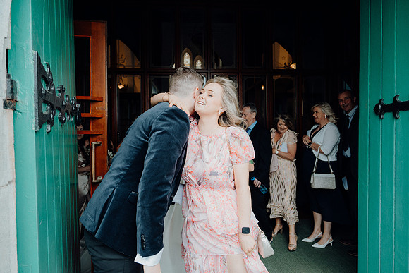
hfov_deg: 73.7
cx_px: 204
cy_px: 136
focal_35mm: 24
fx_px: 273
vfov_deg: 53.2
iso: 320
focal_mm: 24
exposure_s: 1/200
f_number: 3.5
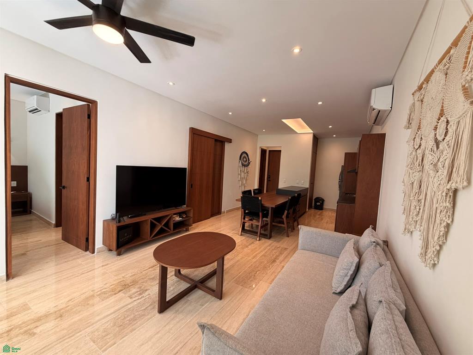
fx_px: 191
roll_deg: -3.2
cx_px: 236
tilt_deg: -2.9
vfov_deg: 85.7
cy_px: 178
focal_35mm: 14
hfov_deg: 102.1
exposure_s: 1/120
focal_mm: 2.22
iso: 200
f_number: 2.2
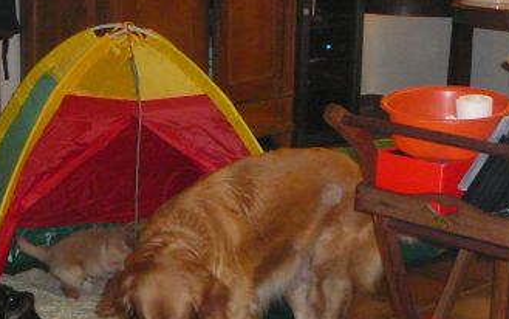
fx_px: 1402
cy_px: 297
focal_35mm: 101
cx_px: 135
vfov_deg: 12.8
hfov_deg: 20.4
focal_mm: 7.3
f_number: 3.4
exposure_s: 1/30
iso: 400
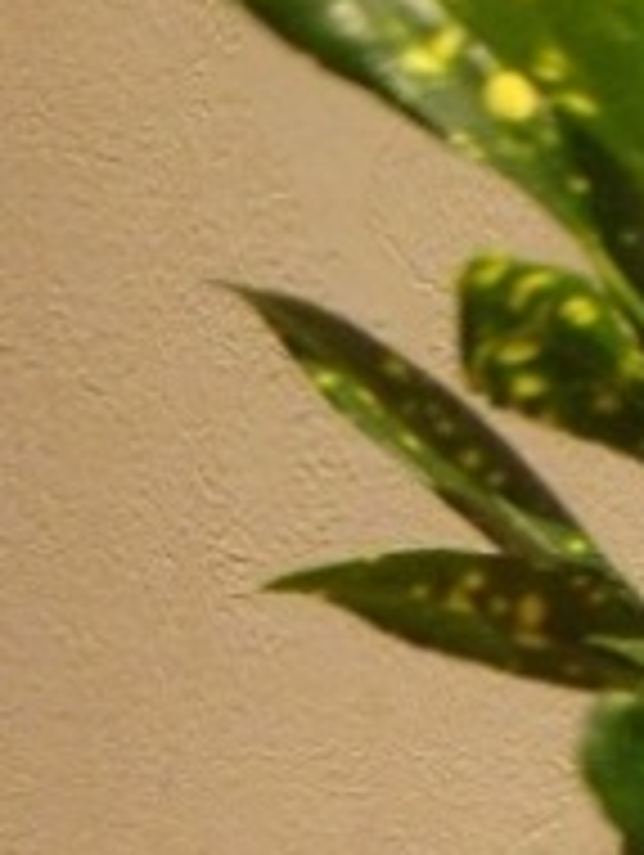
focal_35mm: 130
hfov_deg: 10.8
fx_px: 3218
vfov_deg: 15.1
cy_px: 554
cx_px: 1124
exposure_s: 1/15
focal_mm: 6.4
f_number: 3.6
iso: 400
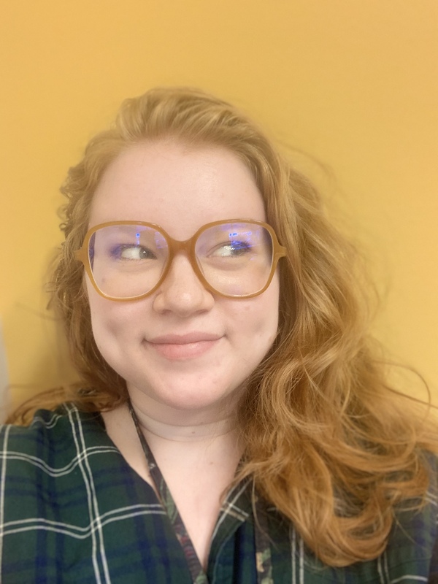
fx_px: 540
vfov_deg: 56.8
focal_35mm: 32
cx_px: 219
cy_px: 292
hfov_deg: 44.2
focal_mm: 2.87
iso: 100
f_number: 2.2
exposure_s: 1/60
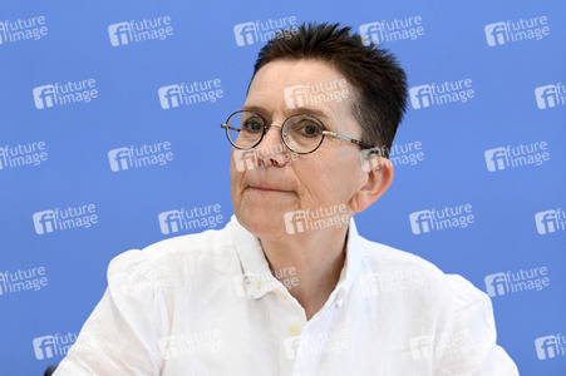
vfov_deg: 11.0
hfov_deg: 16.4
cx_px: 283
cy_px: 188
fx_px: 1964
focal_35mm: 125
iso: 4000
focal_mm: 125
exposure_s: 1/640
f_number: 5.6
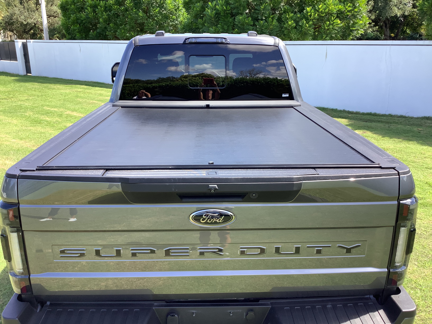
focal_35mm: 31
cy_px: 162
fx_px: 387
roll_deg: -0.4
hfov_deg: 58.4
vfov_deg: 45.4
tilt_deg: -18.6
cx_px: 216
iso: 25
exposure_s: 1/222
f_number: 2.4
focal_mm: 3.3
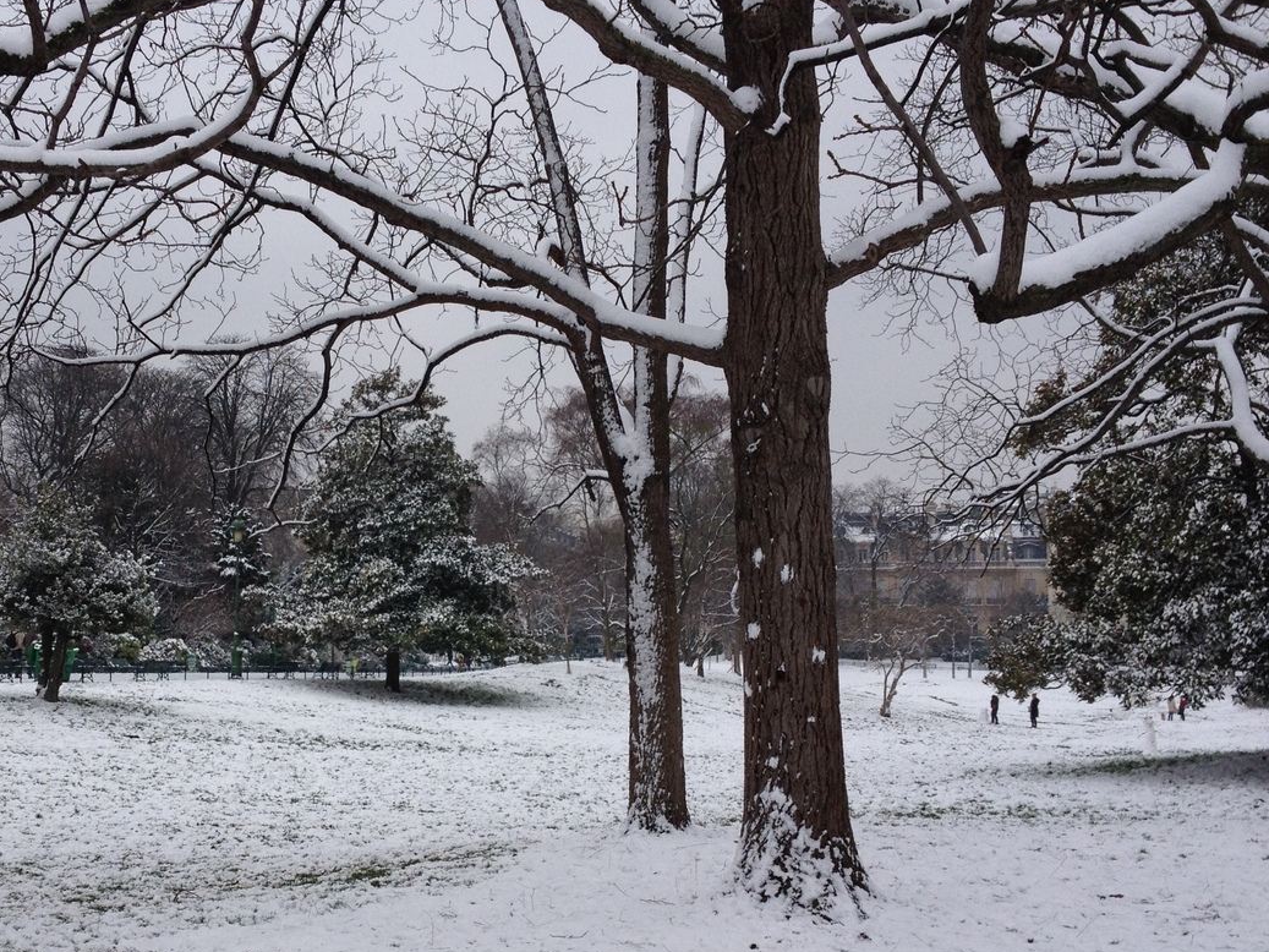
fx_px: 1980
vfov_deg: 27.0
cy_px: 585
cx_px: 448
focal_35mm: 54
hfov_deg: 35.3
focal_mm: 4.28
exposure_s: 1/826
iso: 64
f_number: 2.4
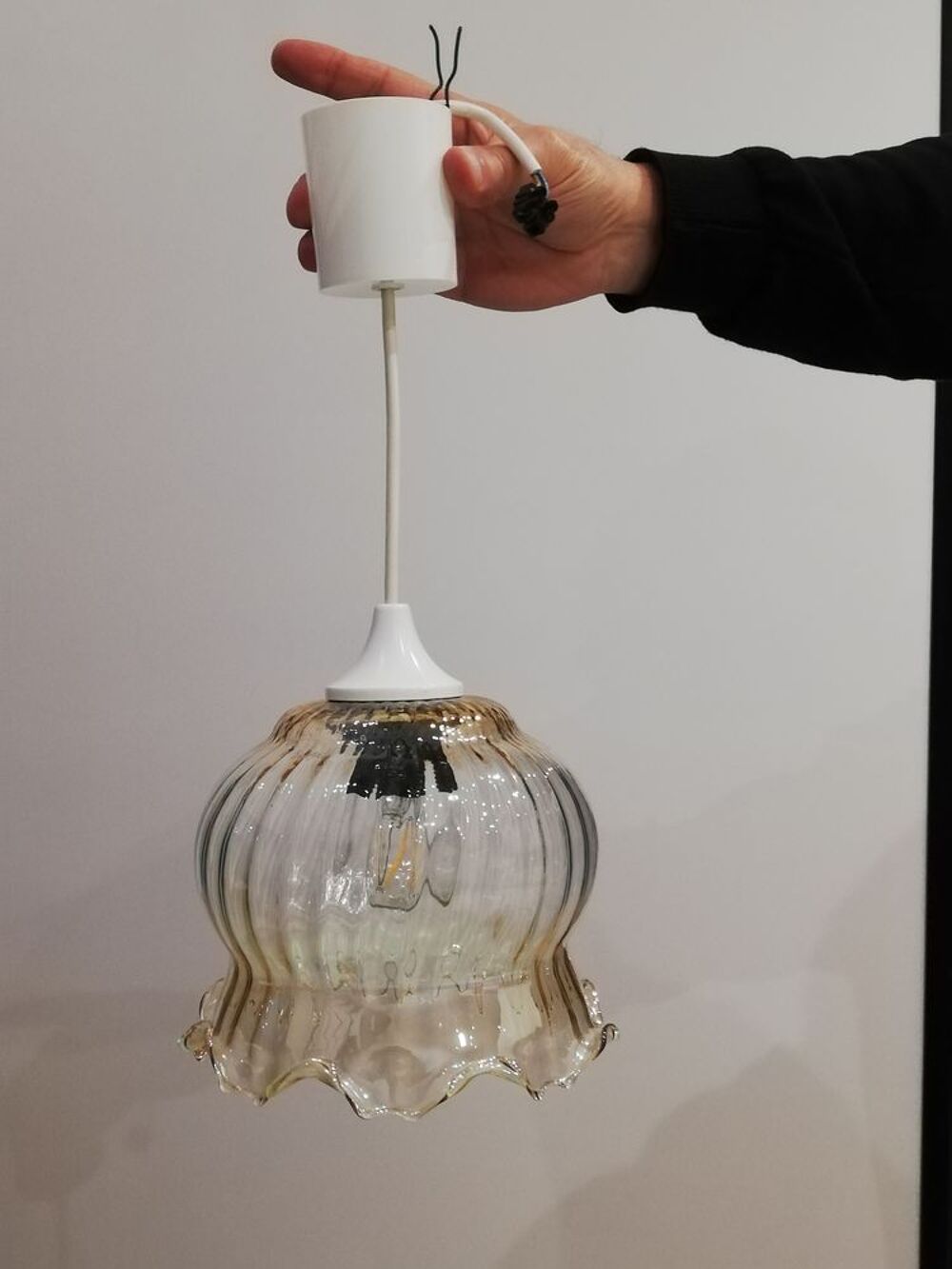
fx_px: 1393
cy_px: 634
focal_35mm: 38
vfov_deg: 49.0
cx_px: 476
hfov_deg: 37.7
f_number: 2.2
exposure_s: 1/33.3
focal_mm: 3.81
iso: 320
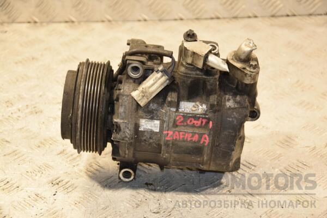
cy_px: 109
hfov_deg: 20.6
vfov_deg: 13.8
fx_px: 899
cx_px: 164
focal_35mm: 99
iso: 800
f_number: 5.3
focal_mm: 66
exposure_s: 1/160
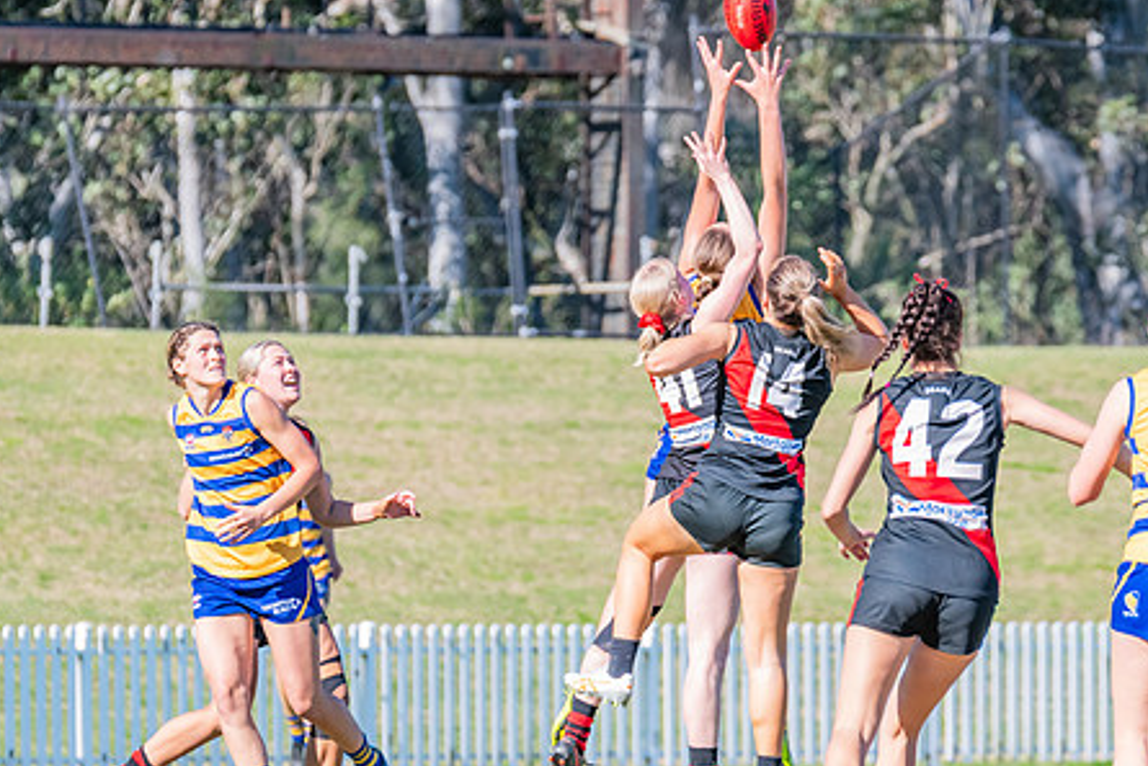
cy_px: 475
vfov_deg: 2.9
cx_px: 584
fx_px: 15279
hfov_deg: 4.3
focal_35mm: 479
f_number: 9
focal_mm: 310
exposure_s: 1/1250
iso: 800
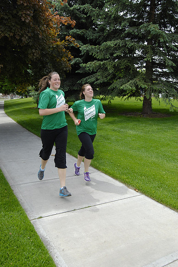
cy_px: 134
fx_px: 244
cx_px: 89
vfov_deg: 57.2
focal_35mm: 33
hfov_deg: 40.1
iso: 400
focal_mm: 22
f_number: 8
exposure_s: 1/400
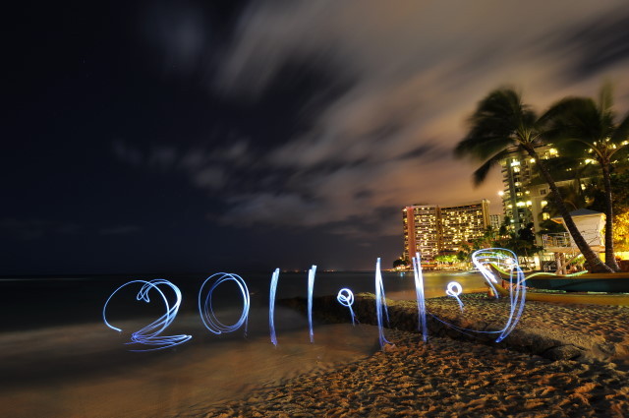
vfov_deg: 63.1
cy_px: 209
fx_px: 340
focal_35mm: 20
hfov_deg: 85.5
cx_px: 314
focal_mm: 13
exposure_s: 34.7
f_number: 7.1
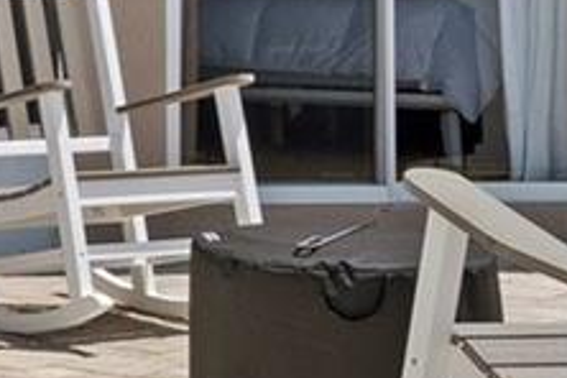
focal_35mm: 130
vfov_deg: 10.5
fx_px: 2047
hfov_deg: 13.4
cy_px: 102
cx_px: -587
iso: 320
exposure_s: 1/100
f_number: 8
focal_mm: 18
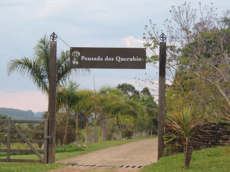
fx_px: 797
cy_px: 86
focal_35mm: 120
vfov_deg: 12.3
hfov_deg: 16.4
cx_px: 115
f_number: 4.2
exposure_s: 1/400
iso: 360
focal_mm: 21.4
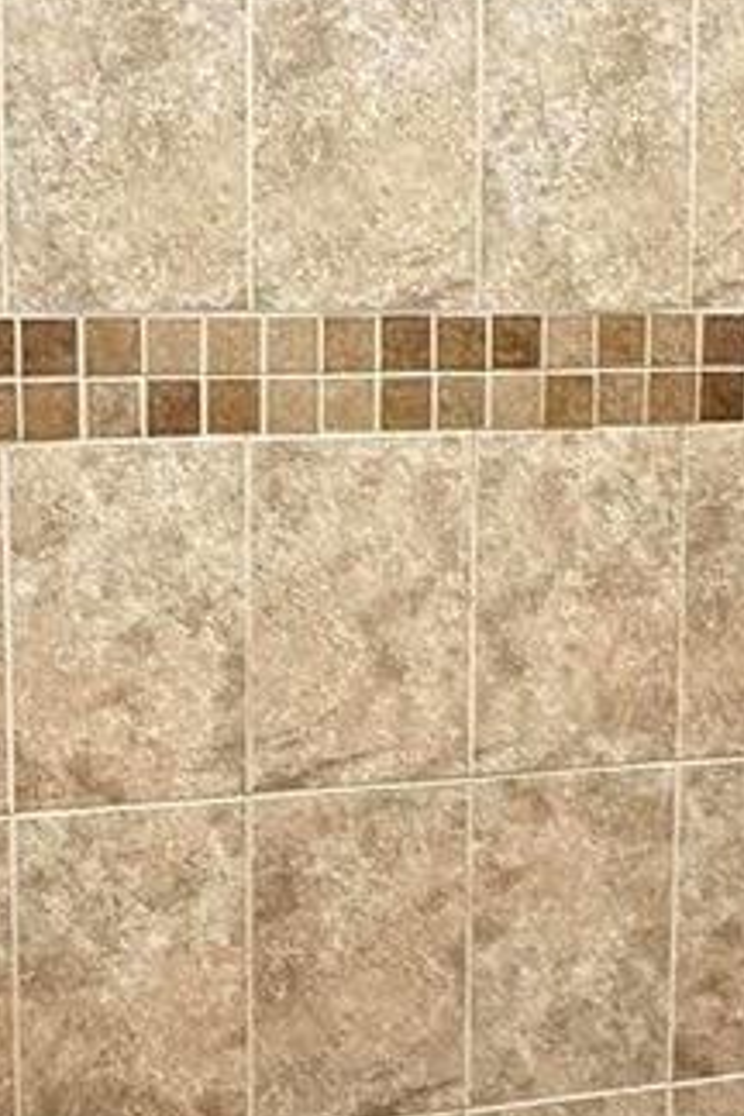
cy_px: 503
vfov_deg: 42.7
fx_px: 1426
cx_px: 69
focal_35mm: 46
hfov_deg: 28.1
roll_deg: -1.0
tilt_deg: -3.3
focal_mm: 2.22
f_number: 2.2
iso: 640
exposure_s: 1/60
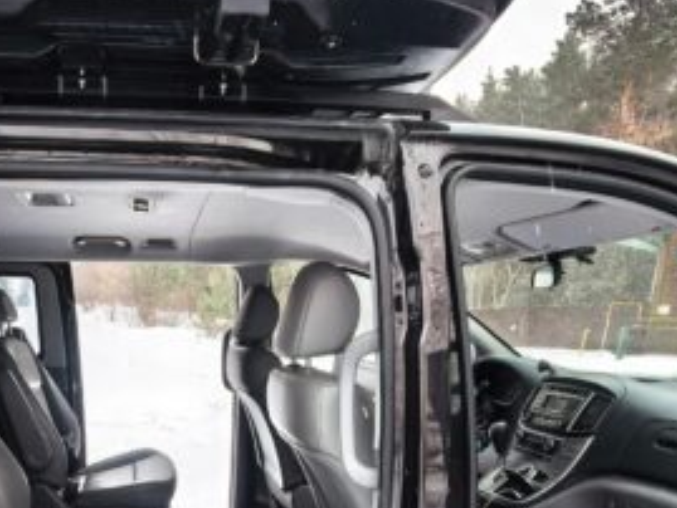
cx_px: 159
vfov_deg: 43.5
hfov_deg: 58.0
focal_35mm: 29
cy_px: 470
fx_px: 567
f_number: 2.2
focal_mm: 1.95
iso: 50
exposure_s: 1/100
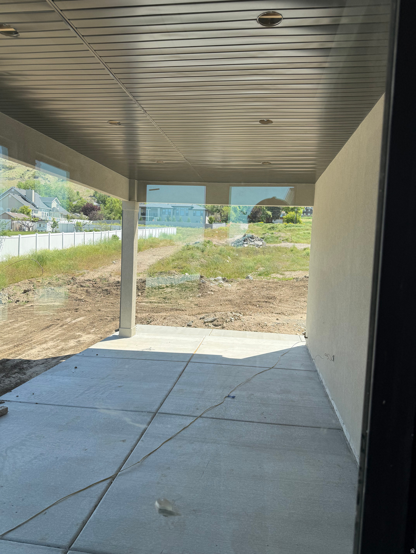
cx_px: 208
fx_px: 385
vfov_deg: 71.6
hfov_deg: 56.8
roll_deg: -2.7
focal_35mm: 24
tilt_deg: -3.0
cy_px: 277
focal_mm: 6.76
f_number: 1.78
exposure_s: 1/1770
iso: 100
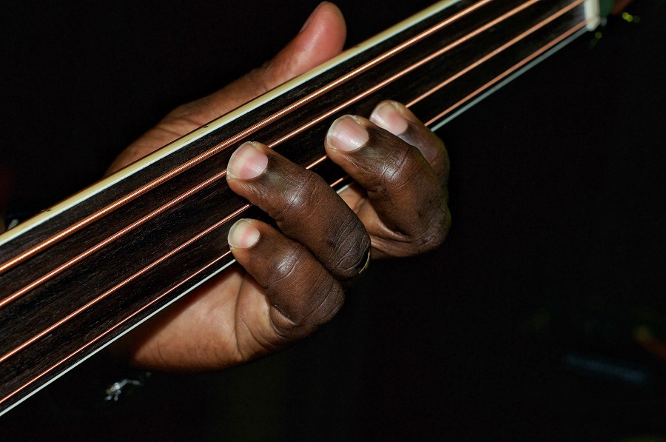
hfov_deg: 27.0
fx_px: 1385
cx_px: 333
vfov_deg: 18.1
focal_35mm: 75
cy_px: 221
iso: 400
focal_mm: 50
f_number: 6.3
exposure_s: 1/250
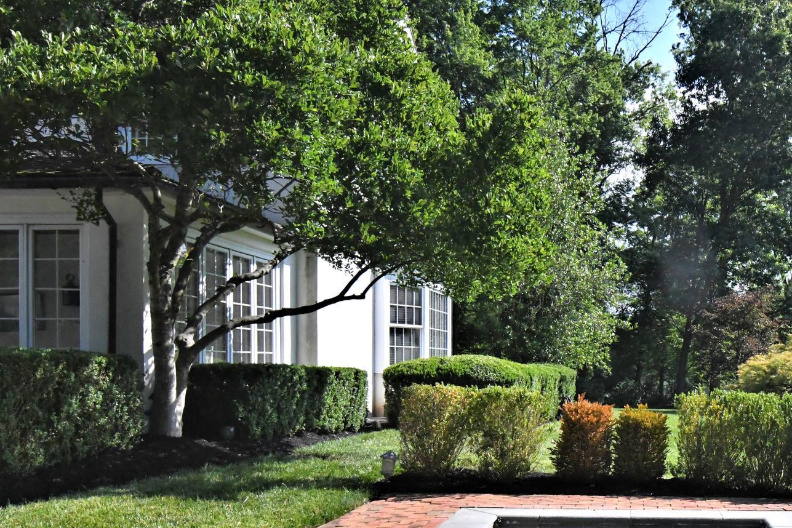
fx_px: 770
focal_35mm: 35
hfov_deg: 51.4
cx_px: 623
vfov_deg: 37.2
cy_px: 377
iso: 2500
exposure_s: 1/2000
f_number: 14
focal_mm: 15
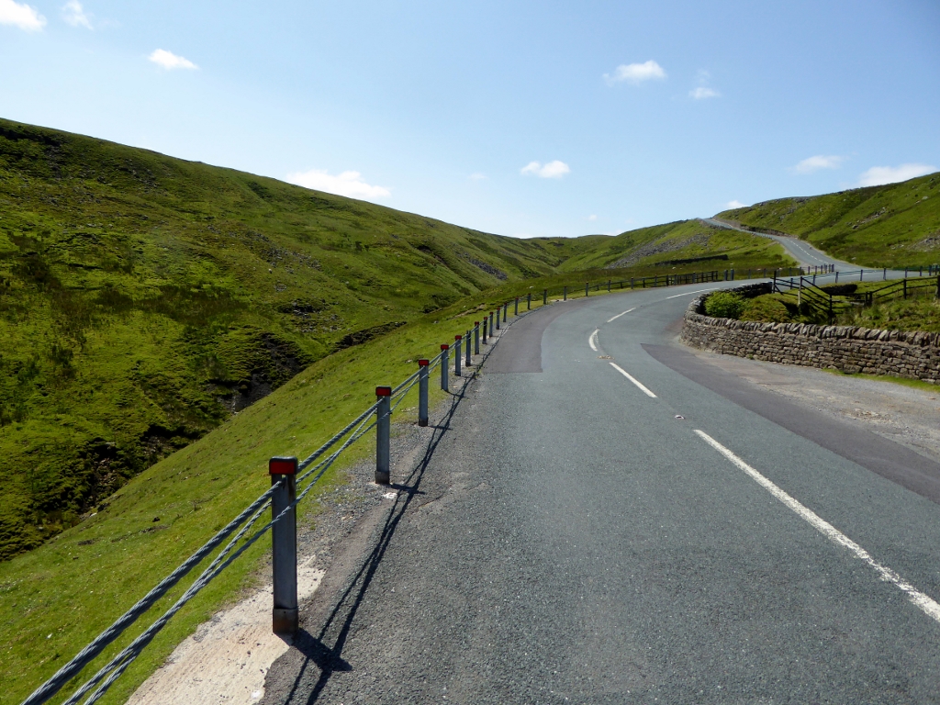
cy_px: 352
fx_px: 652
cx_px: 470
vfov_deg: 56.8
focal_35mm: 24
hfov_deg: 71.6
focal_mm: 4.3
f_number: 4
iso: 100
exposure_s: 1/800
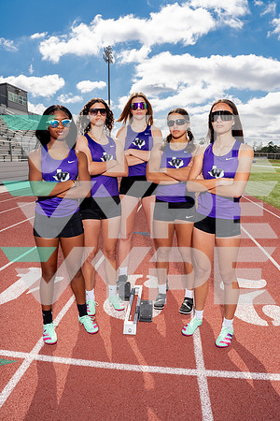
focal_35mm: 25
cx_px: 140
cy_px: 210
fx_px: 292
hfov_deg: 51.3
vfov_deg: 71.5
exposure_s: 1/250
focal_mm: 25
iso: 100
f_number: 9
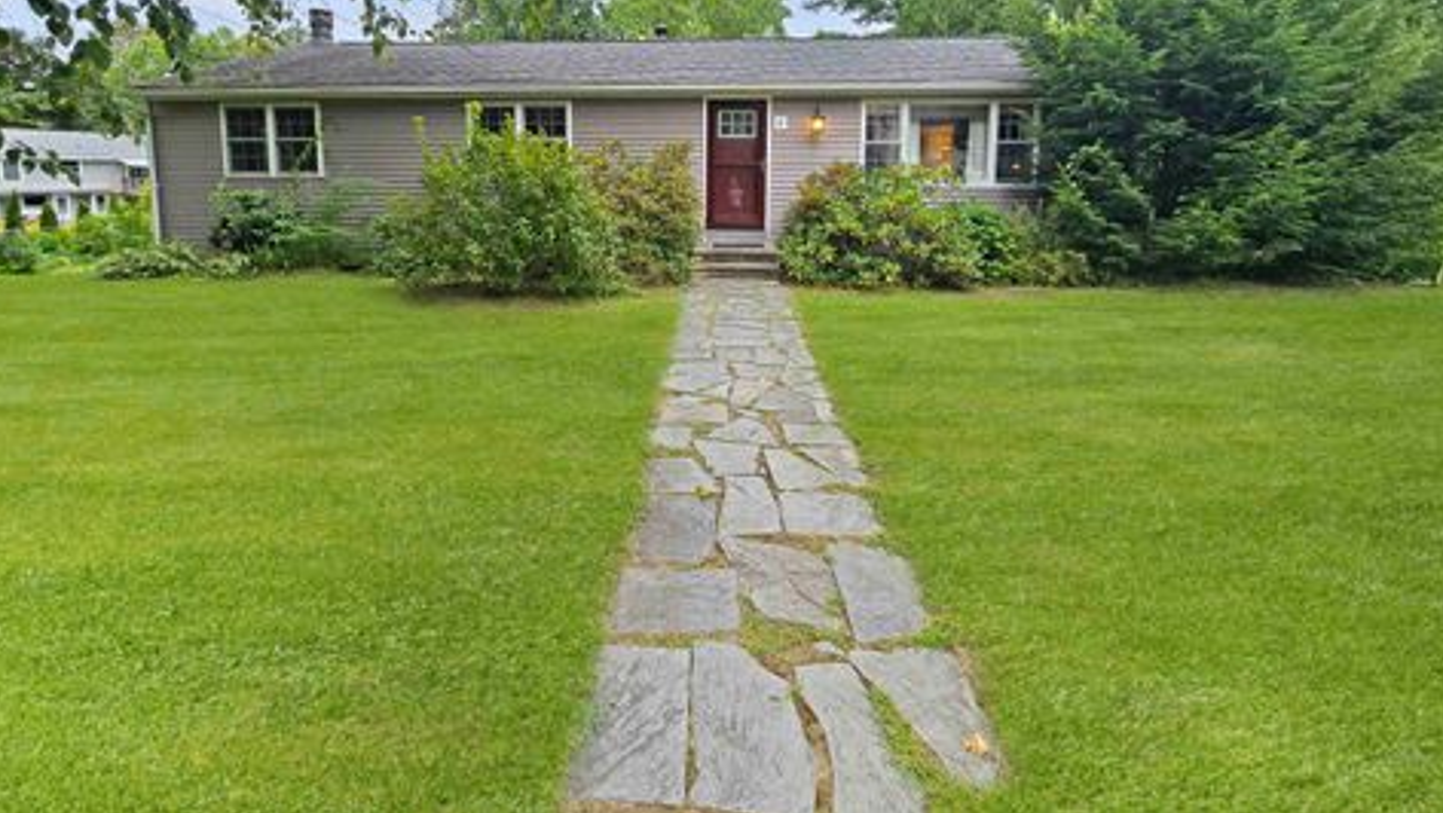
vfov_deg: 67.9
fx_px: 574
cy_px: 249
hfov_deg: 102.9
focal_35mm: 15
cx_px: 697
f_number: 2.2
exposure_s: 1/288
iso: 50
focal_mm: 2.2
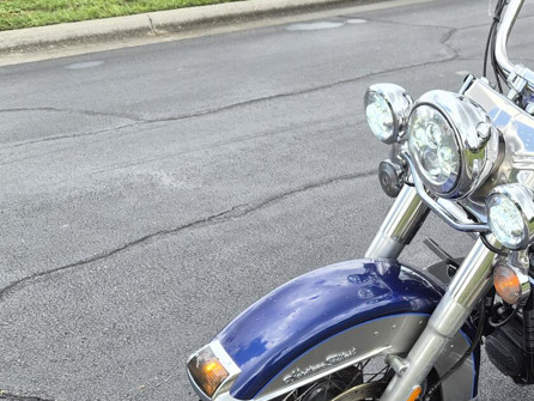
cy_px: 293
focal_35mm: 55
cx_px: 464
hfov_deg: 33.4
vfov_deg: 26.3
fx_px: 849
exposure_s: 1/1044
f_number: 1.8
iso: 80
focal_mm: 5.4
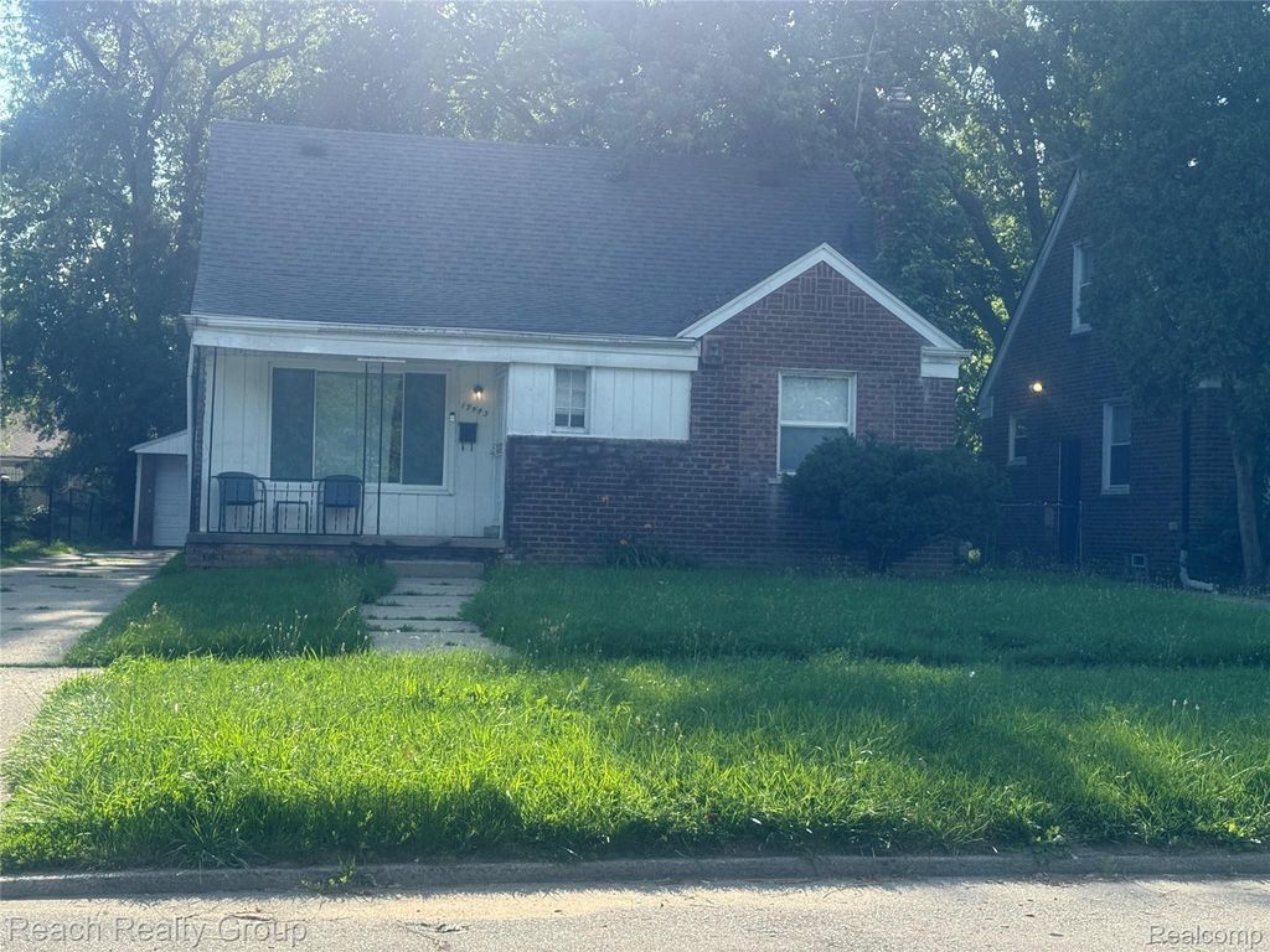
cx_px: 635
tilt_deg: +0.9
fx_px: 1761
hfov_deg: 39.7
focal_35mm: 48
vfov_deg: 30.3
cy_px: 476
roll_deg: -1.7
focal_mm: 6.76
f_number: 1.78
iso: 64
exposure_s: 1/1724
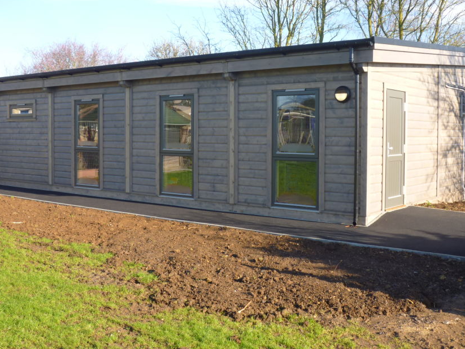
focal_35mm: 42
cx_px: 234
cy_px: 146
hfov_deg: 44.8
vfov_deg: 34.3
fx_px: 564
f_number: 3.3
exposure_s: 1/250
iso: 80
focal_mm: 6.3
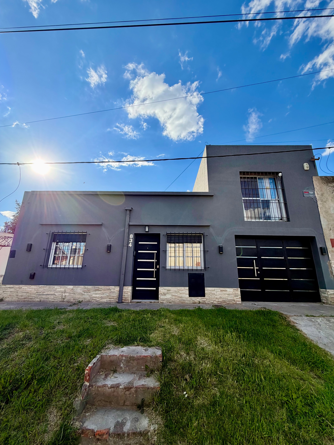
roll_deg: -0.1
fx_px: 180
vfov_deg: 102.1
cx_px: 167
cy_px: 222
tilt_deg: +17.5
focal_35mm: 14
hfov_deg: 85.7
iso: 25
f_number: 2.2
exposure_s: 1/830
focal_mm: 2.22
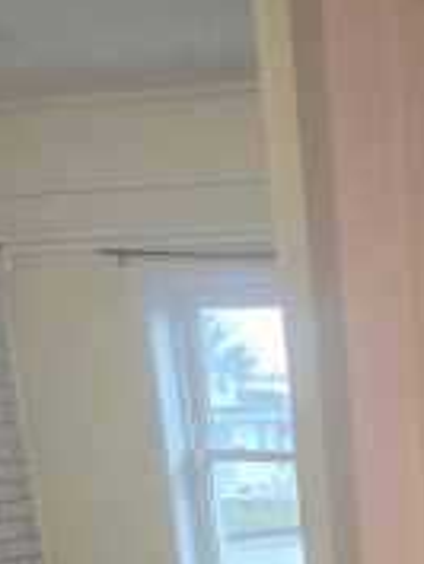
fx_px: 799
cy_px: 620
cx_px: 634
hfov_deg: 23.7
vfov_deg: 33.8
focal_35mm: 49
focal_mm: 2.2
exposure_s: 1/60
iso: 1000
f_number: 1.9
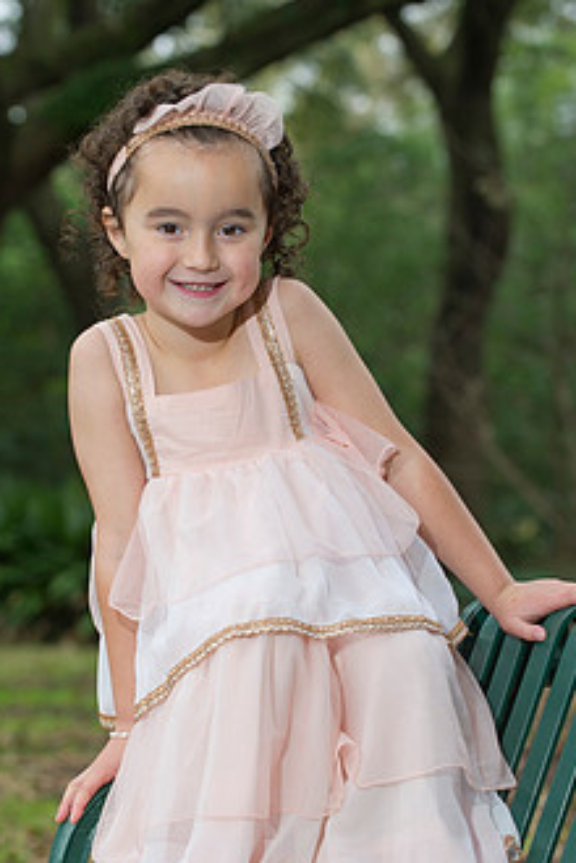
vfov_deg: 14.3
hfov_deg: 9.6
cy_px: 518
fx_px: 3432
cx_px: 208
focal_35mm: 143
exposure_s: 1/200
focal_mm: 105
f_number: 4.5
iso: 640
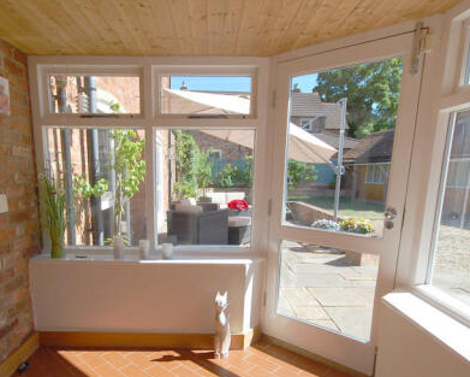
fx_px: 459
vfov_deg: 44.1
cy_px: 242
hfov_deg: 54.0
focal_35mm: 33
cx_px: 201
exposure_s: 1/250
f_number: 8
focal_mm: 14
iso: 200
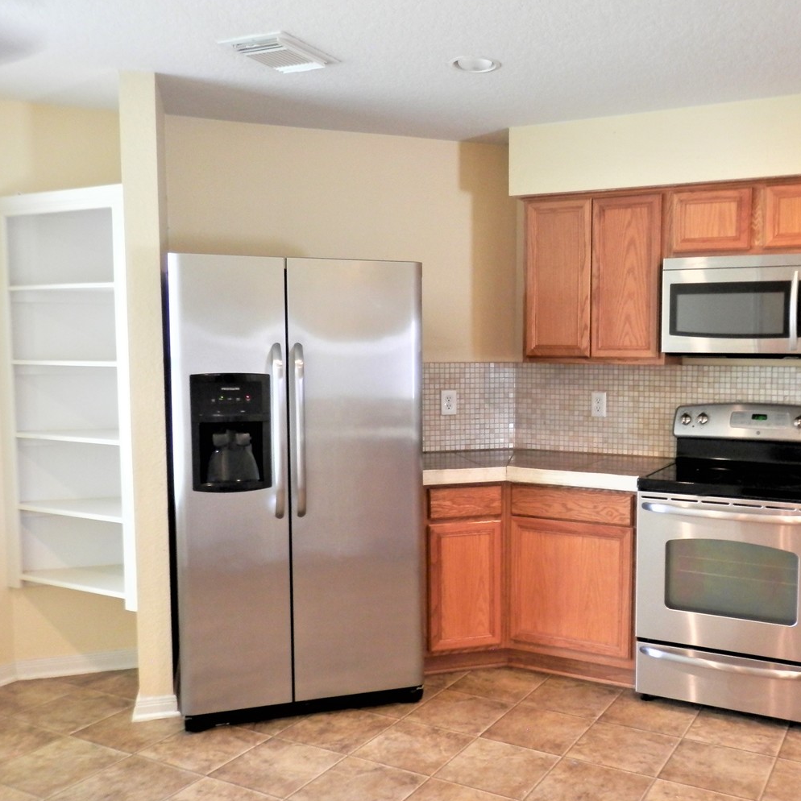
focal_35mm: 32
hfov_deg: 50.4
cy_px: 420
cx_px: 514
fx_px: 838
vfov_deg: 51.1
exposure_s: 1/13
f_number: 3
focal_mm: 4.5
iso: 200
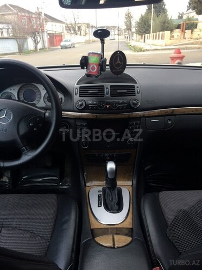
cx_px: 101
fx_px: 226
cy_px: 135
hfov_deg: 48.2
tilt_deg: -20.7
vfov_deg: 61.7
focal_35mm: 29
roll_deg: +2.4
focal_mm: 4.15
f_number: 2.2
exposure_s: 1/50
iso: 40
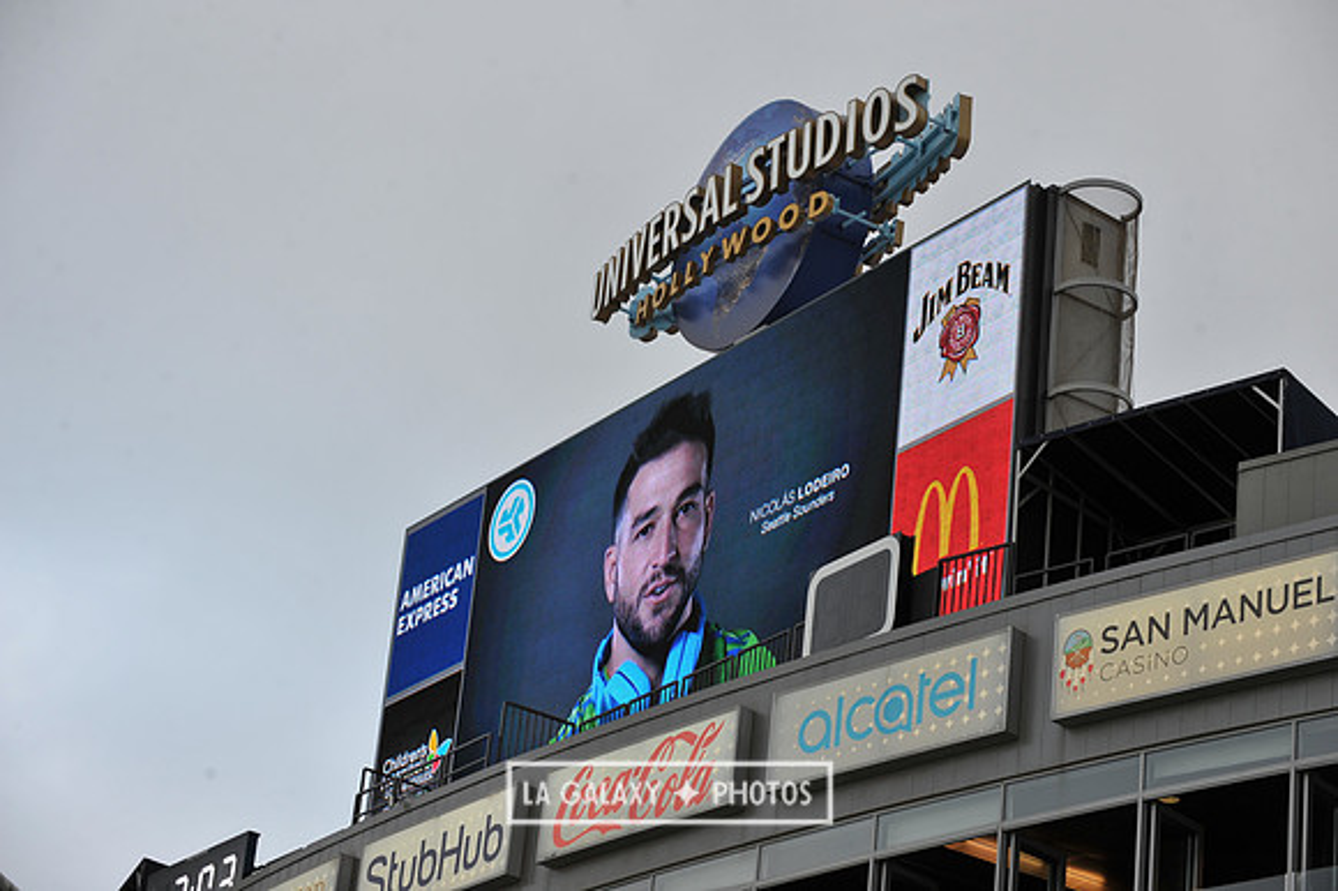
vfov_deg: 13.4
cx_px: 669
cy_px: 446
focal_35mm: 102
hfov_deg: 20.0
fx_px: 3789
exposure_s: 1/200
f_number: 7.1
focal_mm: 102
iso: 400
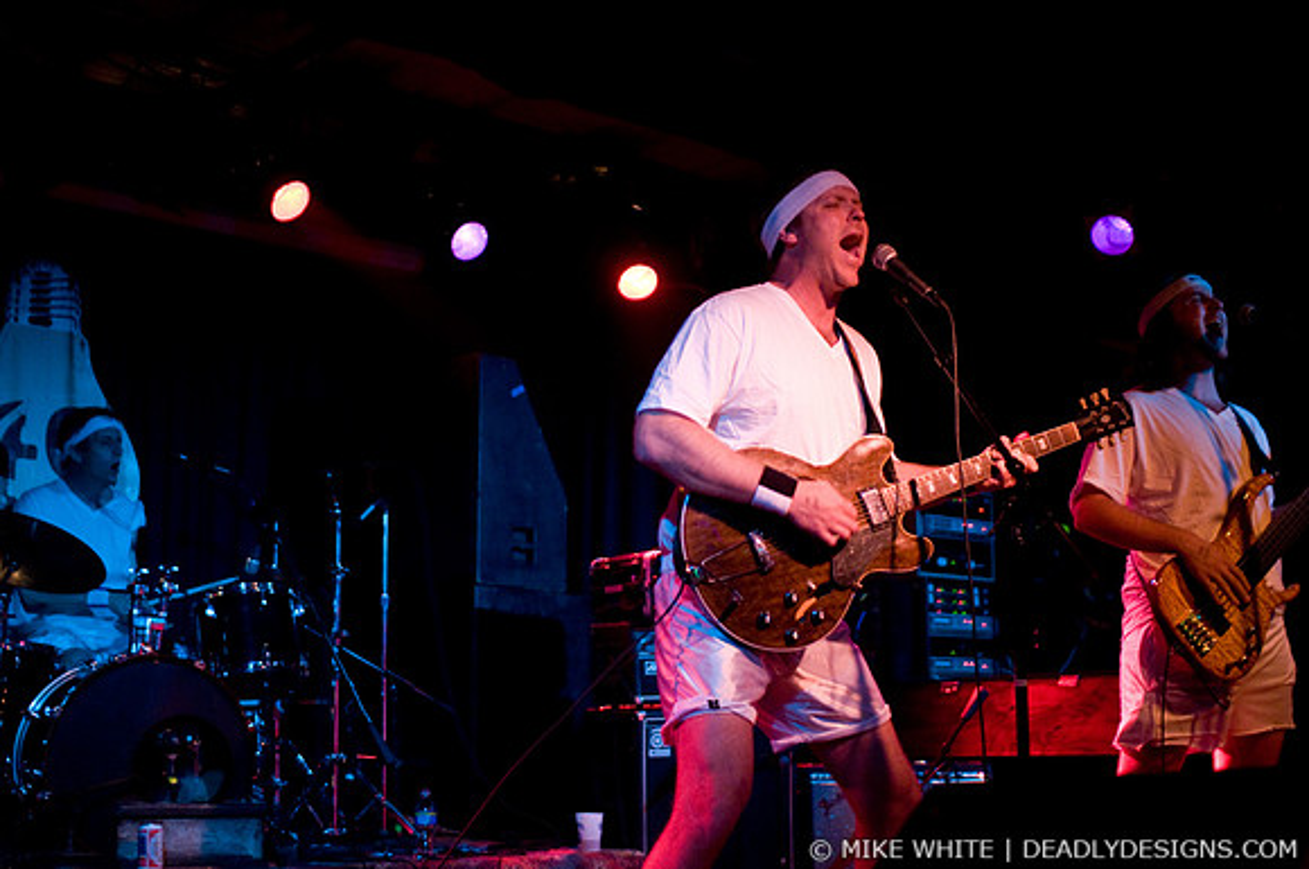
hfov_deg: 43.7
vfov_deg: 29.8
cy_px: 434
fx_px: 1634
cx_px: 654
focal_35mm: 45
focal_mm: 30
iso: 1000
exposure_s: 1/125
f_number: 1.6
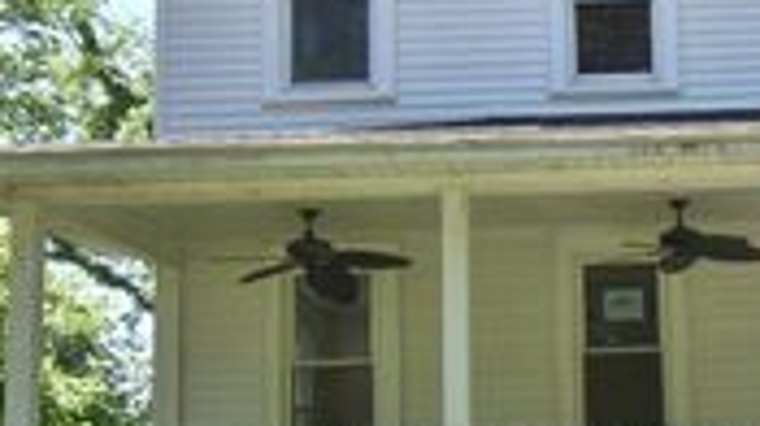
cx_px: 790
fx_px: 1540
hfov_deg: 26.0
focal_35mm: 76
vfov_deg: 15.7
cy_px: 311
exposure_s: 1/250
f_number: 8
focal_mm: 17
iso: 180
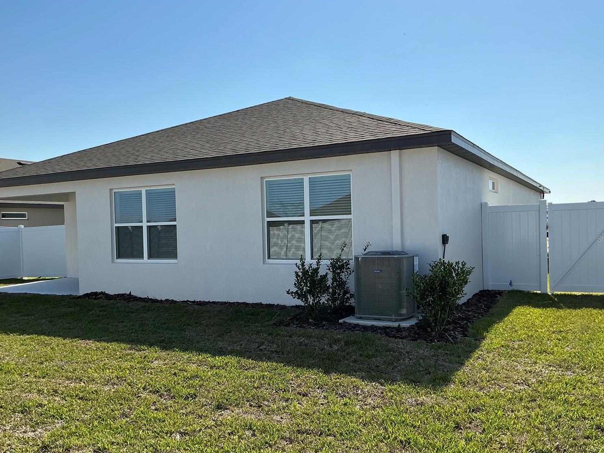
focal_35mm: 30
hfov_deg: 59.9
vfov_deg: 46.8
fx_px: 523
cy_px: 239
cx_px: 312
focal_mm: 3
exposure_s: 1/3125
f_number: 1.8
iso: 25
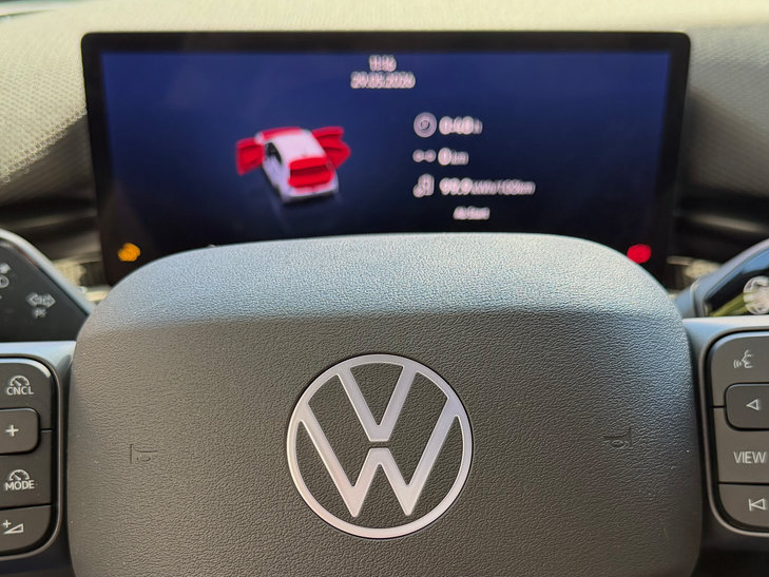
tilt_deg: -29.6
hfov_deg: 40.4
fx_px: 1044
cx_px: 348
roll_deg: -0.7
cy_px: 427
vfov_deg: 30.4
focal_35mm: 47
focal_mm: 6.76
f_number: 1.78
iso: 200
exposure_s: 1/194
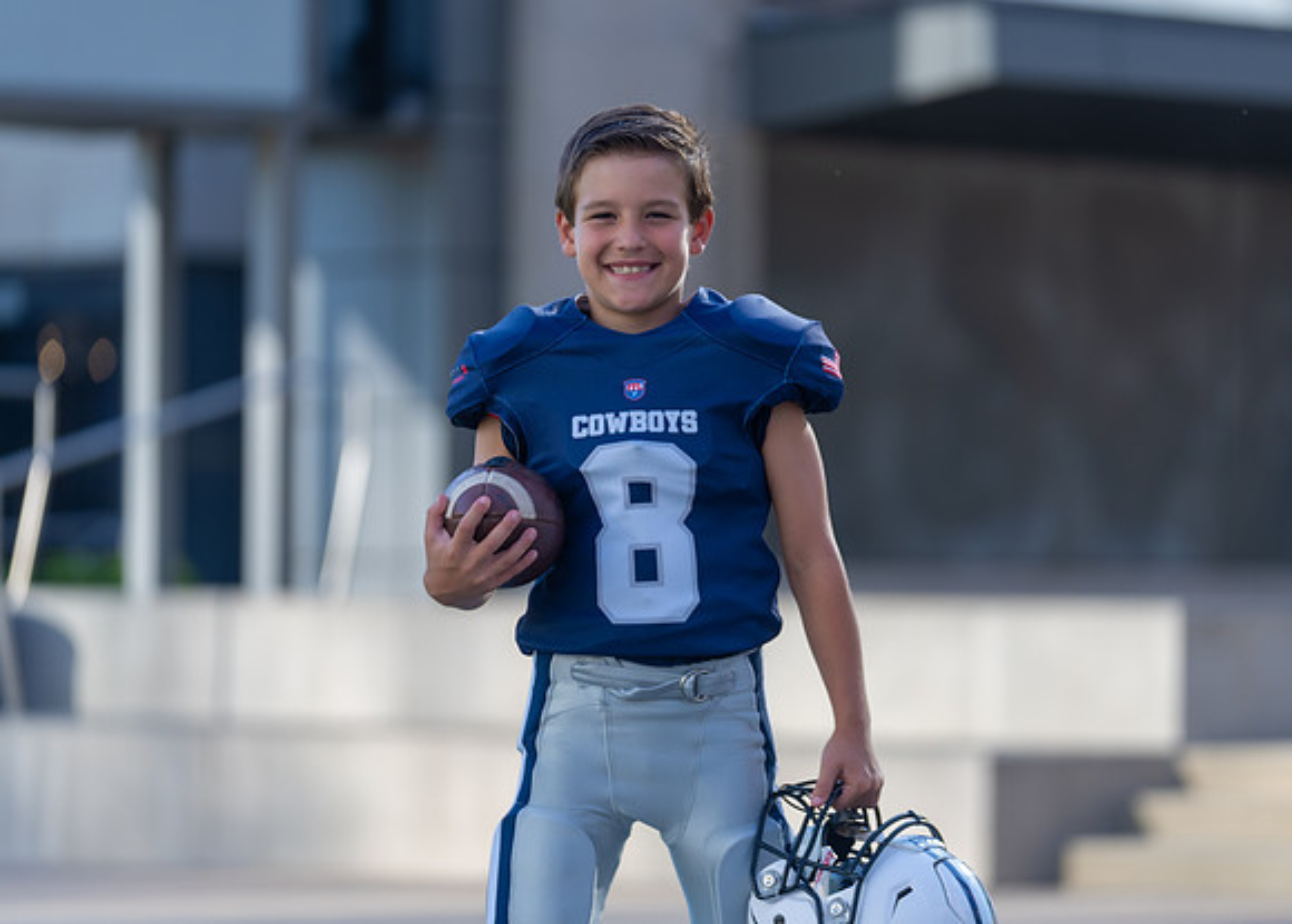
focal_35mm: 175
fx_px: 6438
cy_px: 458
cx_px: 699
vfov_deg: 8.2
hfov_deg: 11.5
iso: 100
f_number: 2.8
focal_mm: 161
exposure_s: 1/500
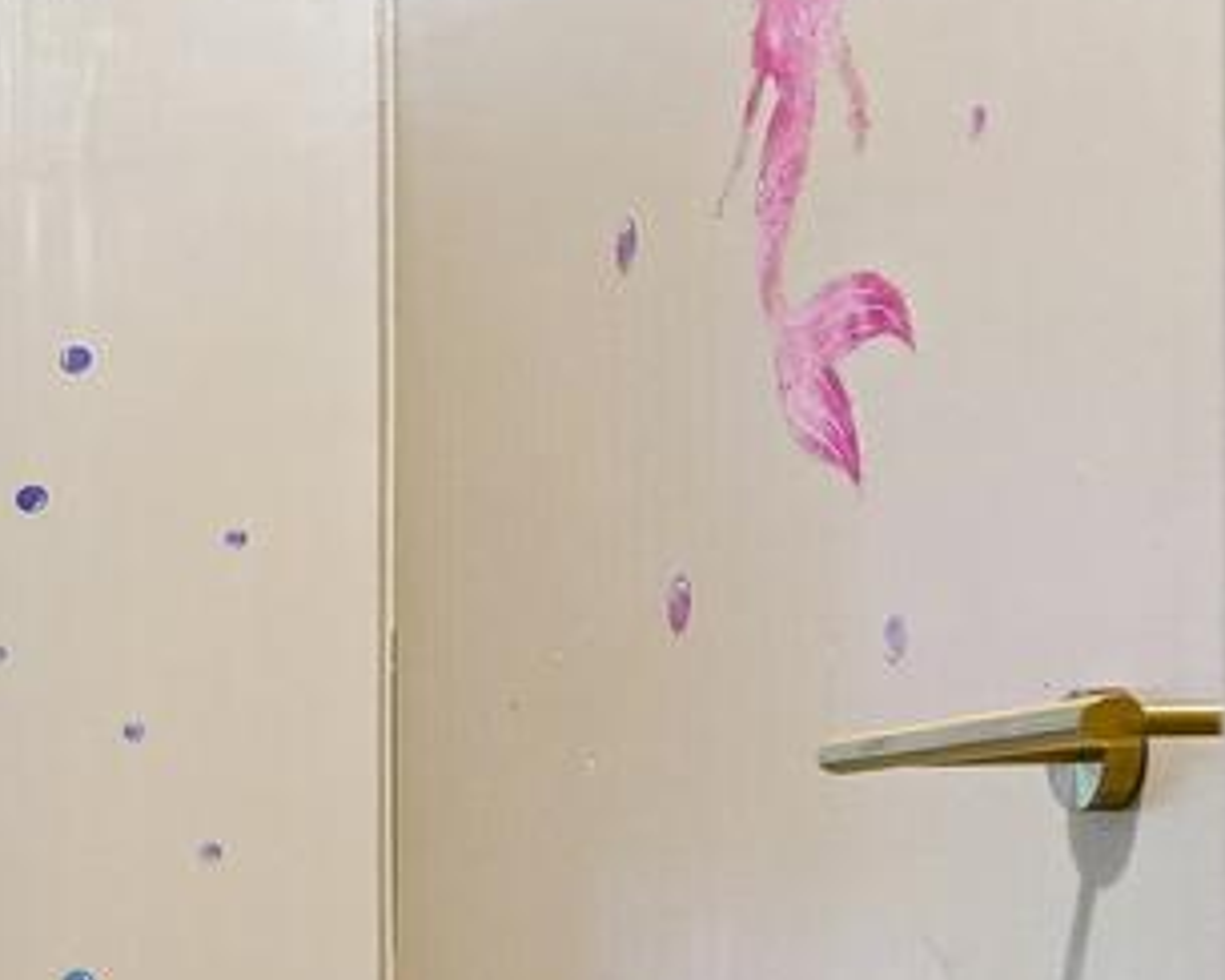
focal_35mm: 62
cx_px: -1494
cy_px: 904
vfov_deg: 23.8
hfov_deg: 16.8
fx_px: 2248
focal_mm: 14
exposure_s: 1/1.25
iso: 400
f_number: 8
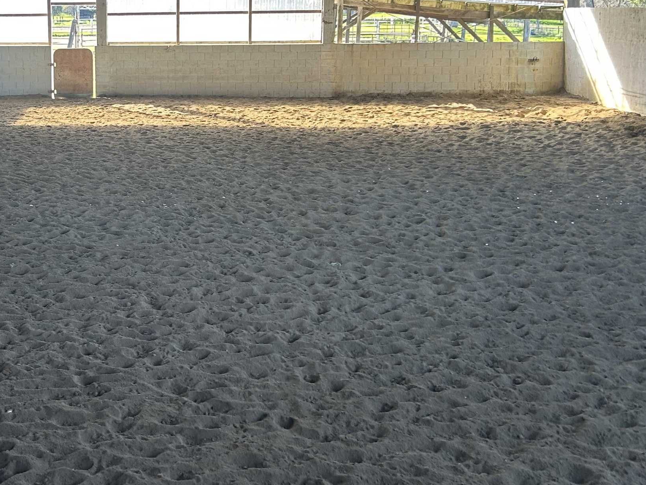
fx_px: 915
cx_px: 125
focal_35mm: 49
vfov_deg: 29.0
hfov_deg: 37.4
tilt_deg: -5.6
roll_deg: +1.2
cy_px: 94
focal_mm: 5.7
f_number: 1.5
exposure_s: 1/157
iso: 40
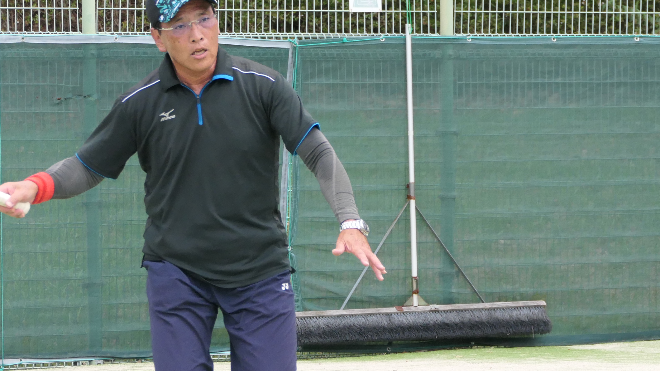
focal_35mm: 290
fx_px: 5075
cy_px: 185
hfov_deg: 7.4
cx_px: 334
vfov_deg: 4.2
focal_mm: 58.01
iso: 800
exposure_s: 1/3200
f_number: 3.9
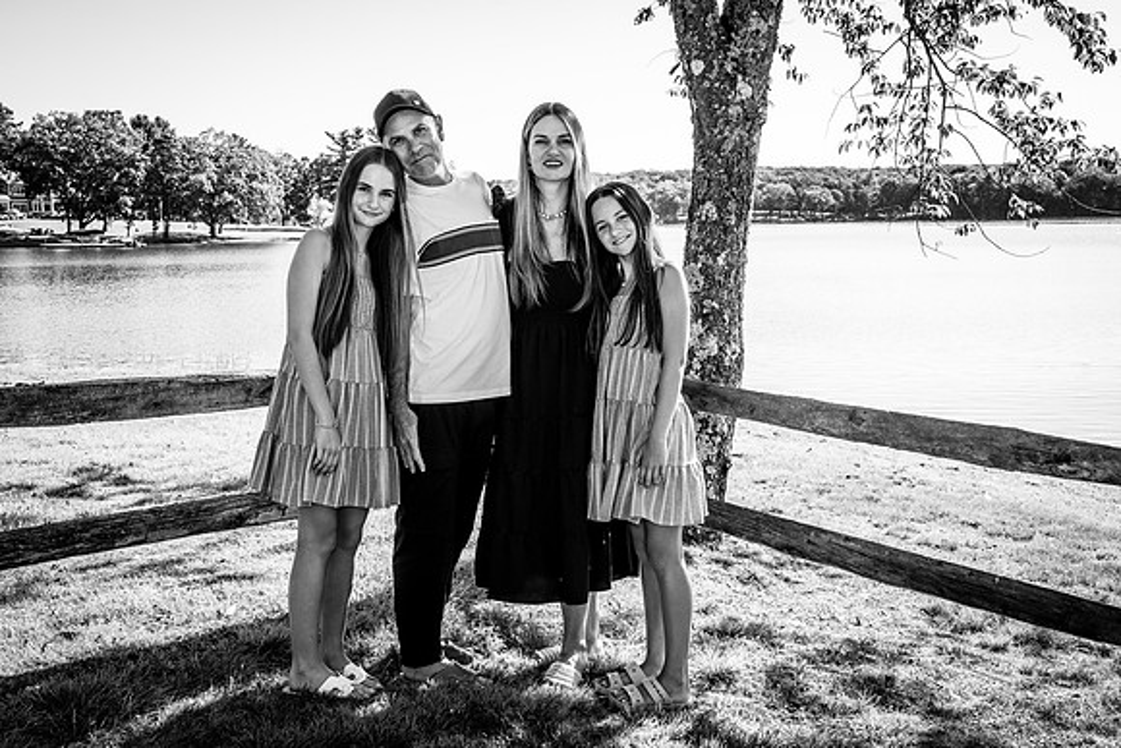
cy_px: 395
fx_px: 1203
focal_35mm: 39
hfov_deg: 49.9
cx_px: 502
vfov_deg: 34.5
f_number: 8
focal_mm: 35
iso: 250
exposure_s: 1/250
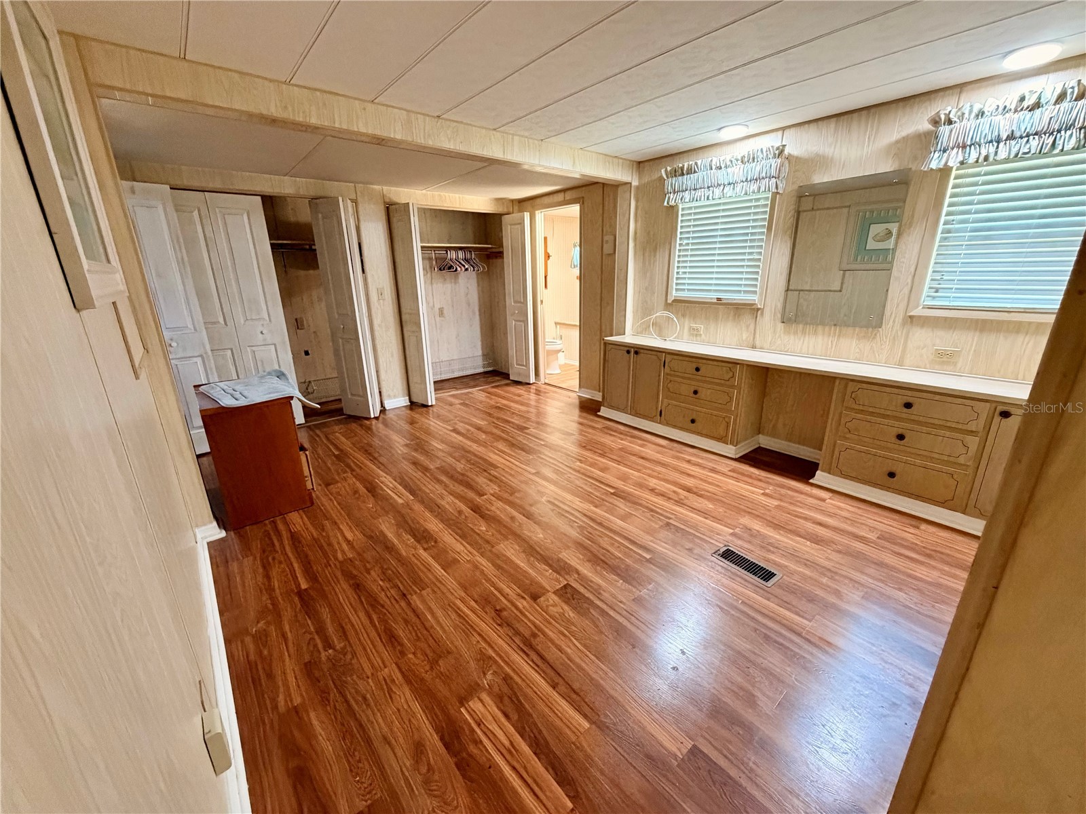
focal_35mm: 14
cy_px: 407
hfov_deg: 102.1
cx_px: 543
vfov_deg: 85.7
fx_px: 439
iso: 640
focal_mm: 2.22
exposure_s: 1/60
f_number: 2.2
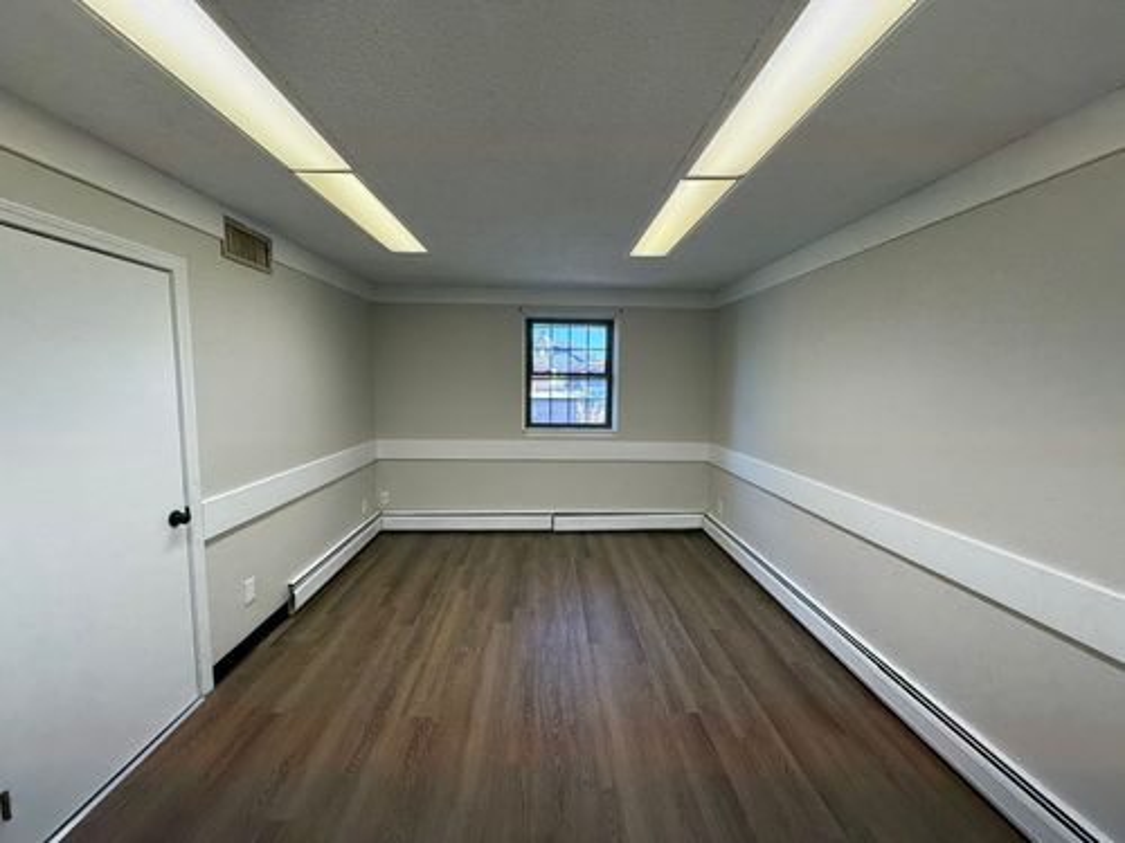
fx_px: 455
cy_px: 422
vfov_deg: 85.7
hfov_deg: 102.1
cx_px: 562
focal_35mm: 14
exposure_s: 1/120
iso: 160
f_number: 2.2
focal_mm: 2.22
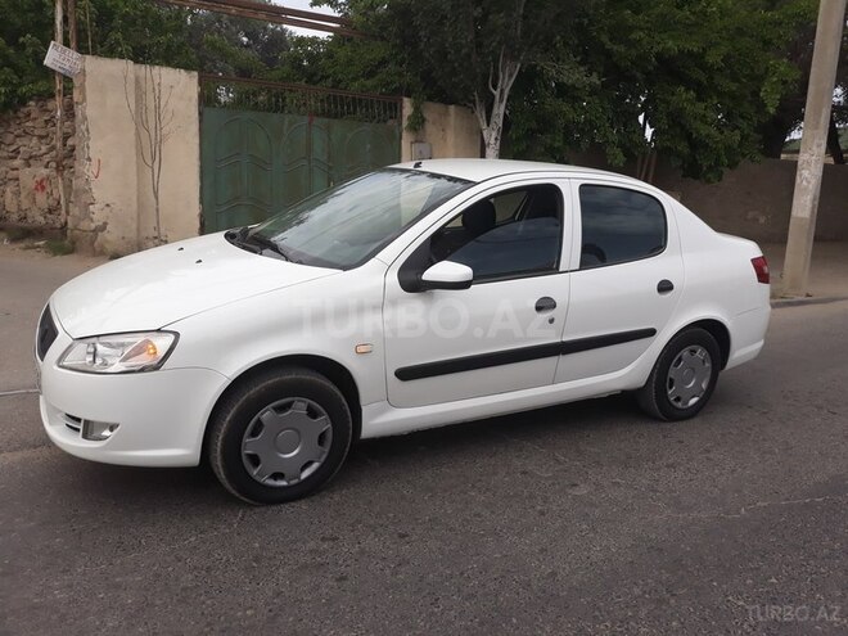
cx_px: 424
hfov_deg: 65.3
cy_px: 318
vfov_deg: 51.4
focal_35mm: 27
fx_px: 661
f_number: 1.7
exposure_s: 1/1541
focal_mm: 3.71
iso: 40
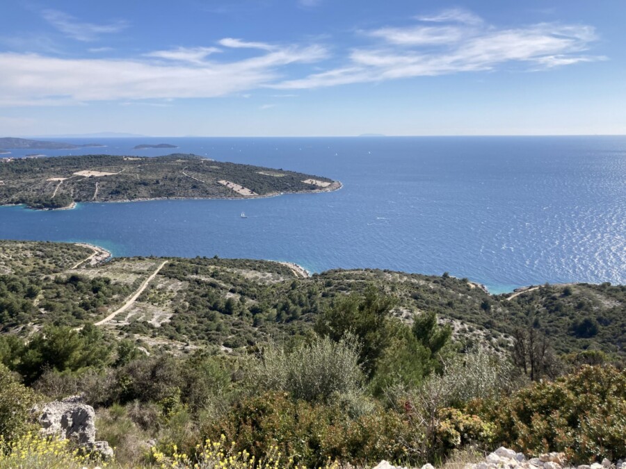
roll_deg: +0.6
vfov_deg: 49.7
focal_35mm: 28
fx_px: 506
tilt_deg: -10.8
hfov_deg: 63.4
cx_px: 313
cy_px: 234
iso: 20
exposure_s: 1/2433
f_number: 1.8
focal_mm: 3.99
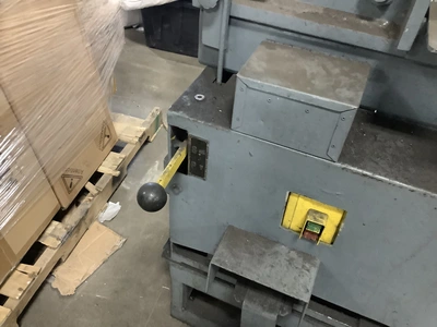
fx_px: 391
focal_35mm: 31
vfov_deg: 45.4
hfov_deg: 58.4
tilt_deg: -42.4
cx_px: 218
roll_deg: -5.7
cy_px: 164
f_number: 2.4
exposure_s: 1/30
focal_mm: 3.3
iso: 640
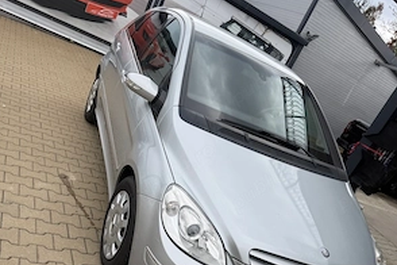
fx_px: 375
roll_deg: -29.1
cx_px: 197
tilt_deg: -20.3
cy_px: 193
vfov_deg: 38.1
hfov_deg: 55.8
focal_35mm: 34
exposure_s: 1/1139
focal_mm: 6.76
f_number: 1.78
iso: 80
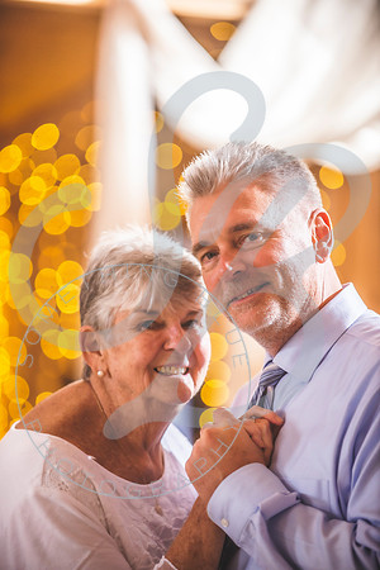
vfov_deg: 13.2
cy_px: 285
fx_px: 2454
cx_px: 190
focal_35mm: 155
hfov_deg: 8.9
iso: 800
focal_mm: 155
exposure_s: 1/200
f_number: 2.8
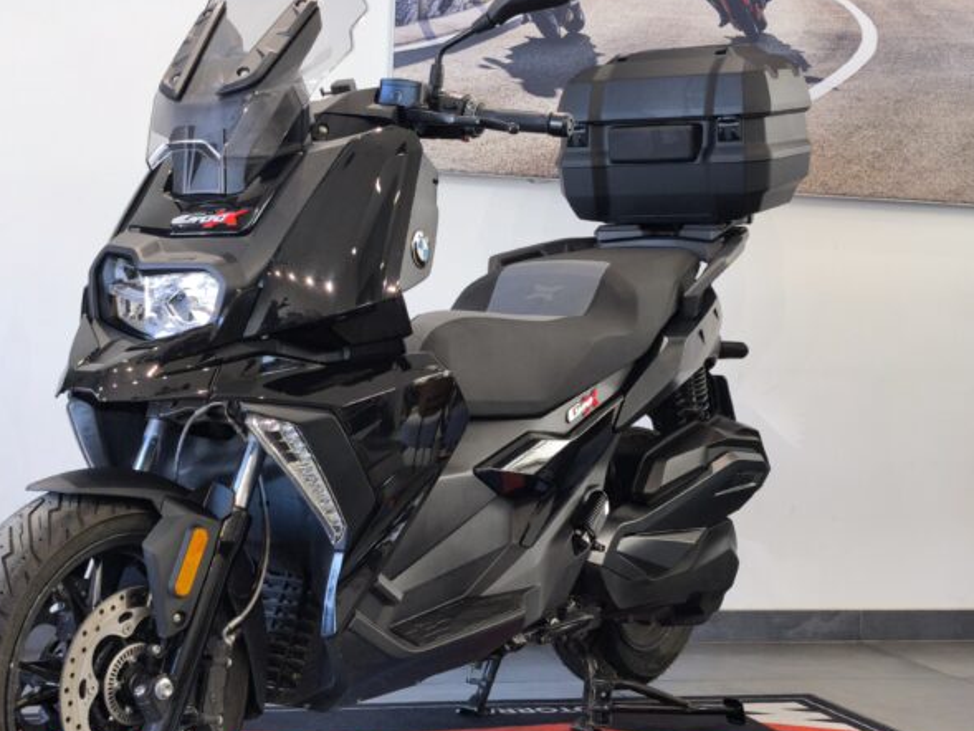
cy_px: 408
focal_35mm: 60
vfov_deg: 24.4
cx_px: 408
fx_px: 1689
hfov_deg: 32.1
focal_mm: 6.57
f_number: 1.6
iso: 125
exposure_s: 1/100
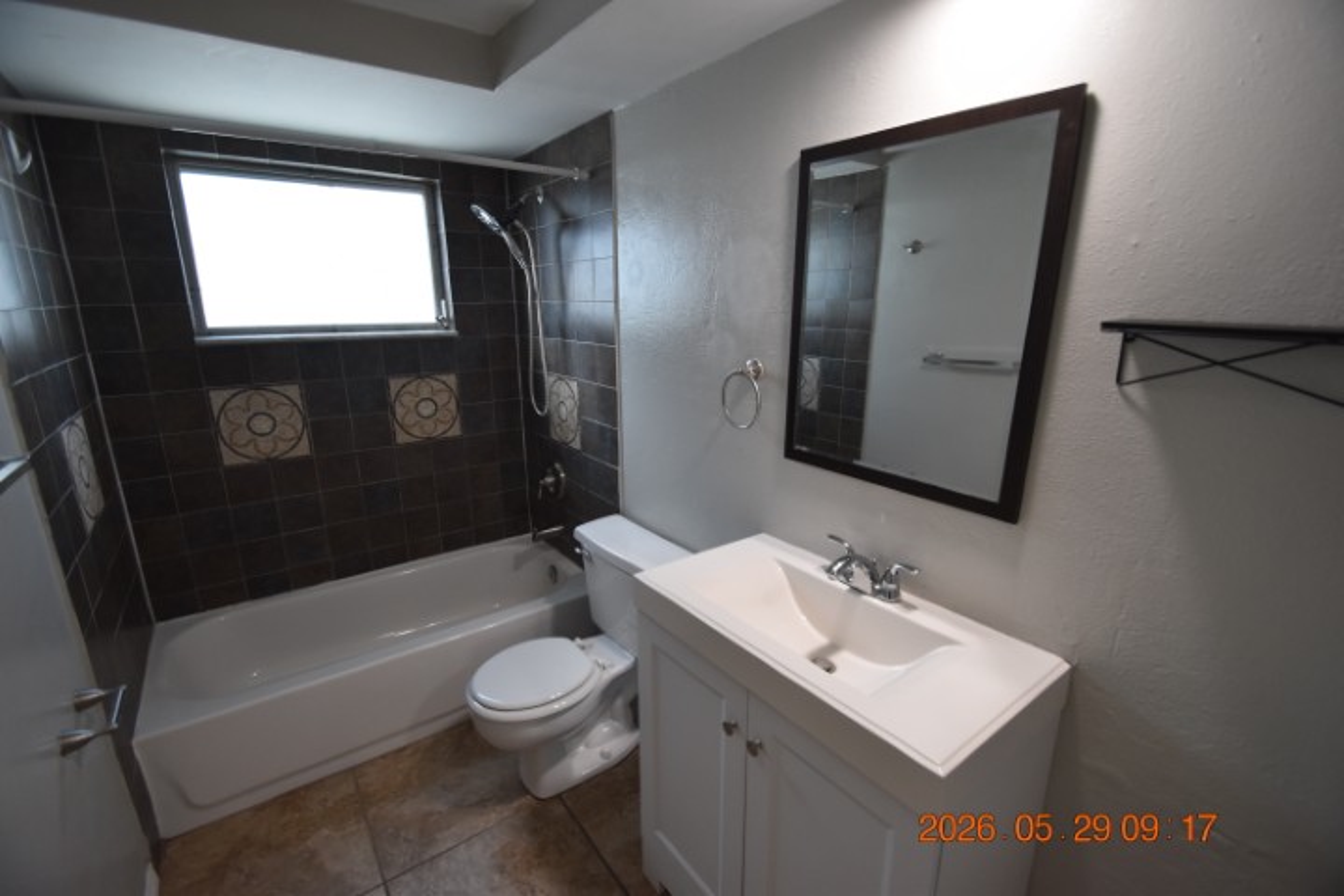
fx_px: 560
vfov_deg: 77.3
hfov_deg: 100.4
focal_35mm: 15
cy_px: 448
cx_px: 672
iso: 800
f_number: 3.5
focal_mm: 10
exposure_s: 1/180
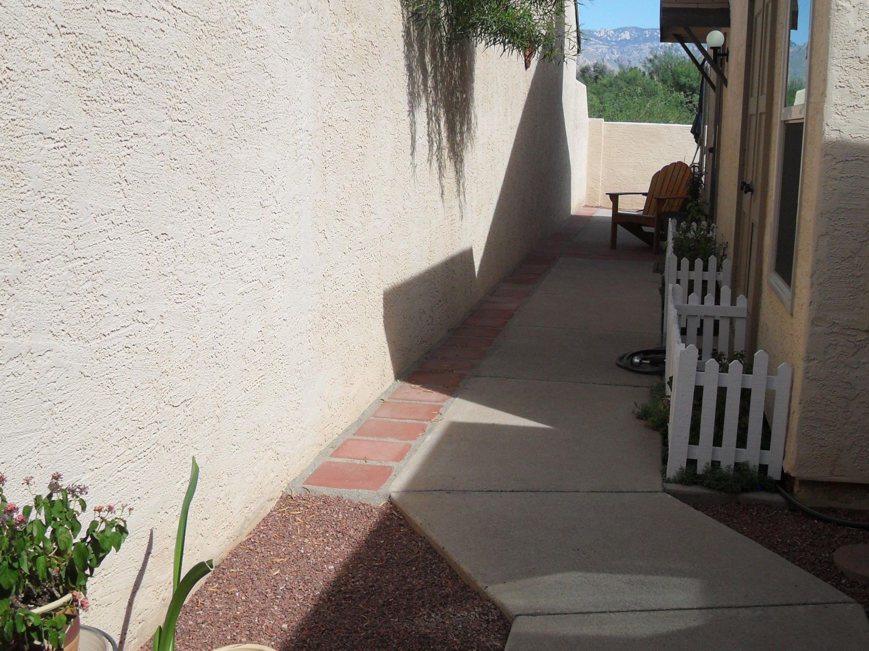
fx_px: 1079
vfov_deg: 33.6
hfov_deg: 43.8
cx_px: 458
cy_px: 329
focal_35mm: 43
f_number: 8.9
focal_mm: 6.2
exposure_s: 1/180
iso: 100
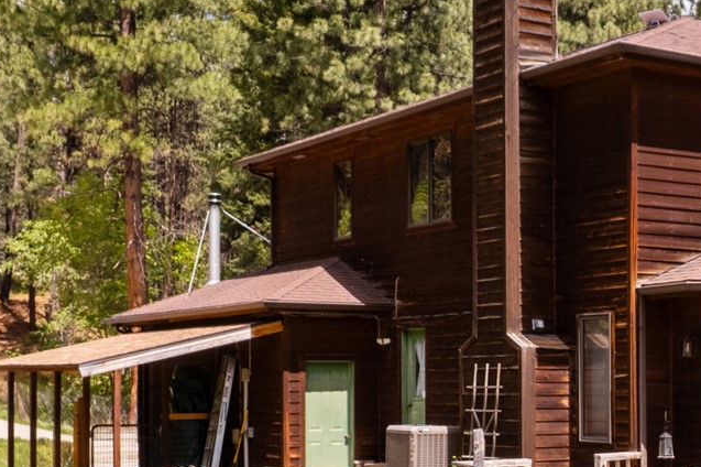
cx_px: 715
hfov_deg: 25.6
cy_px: 389
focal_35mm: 75
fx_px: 1460
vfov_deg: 18.0
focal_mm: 8.38
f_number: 2.8
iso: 110
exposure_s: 1/90
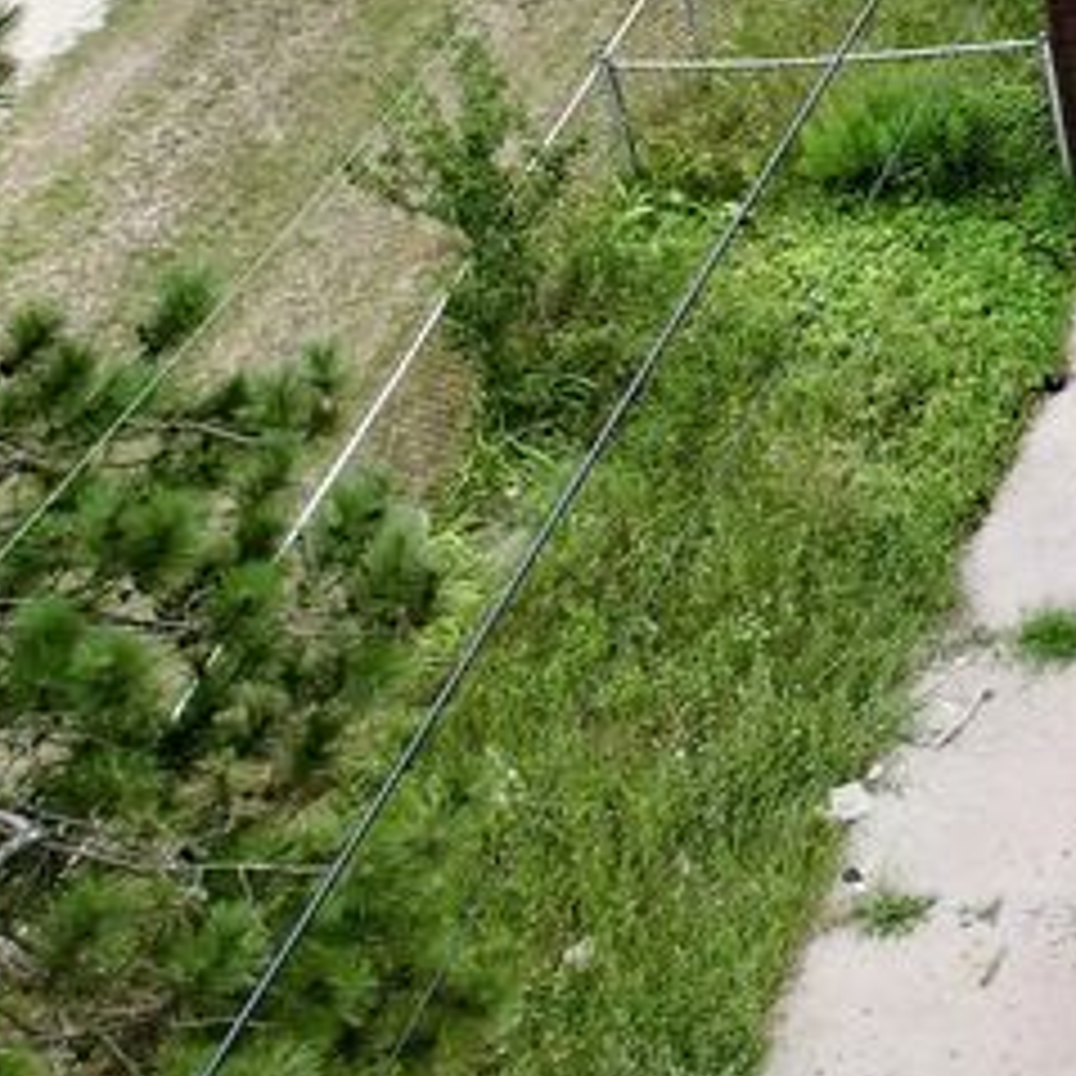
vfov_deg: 20.5
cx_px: 1886
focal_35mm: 80
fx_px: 2813
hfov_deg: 17.8
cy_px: -160
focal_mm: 8.38
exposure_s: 1/3
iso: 100
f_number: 2.8
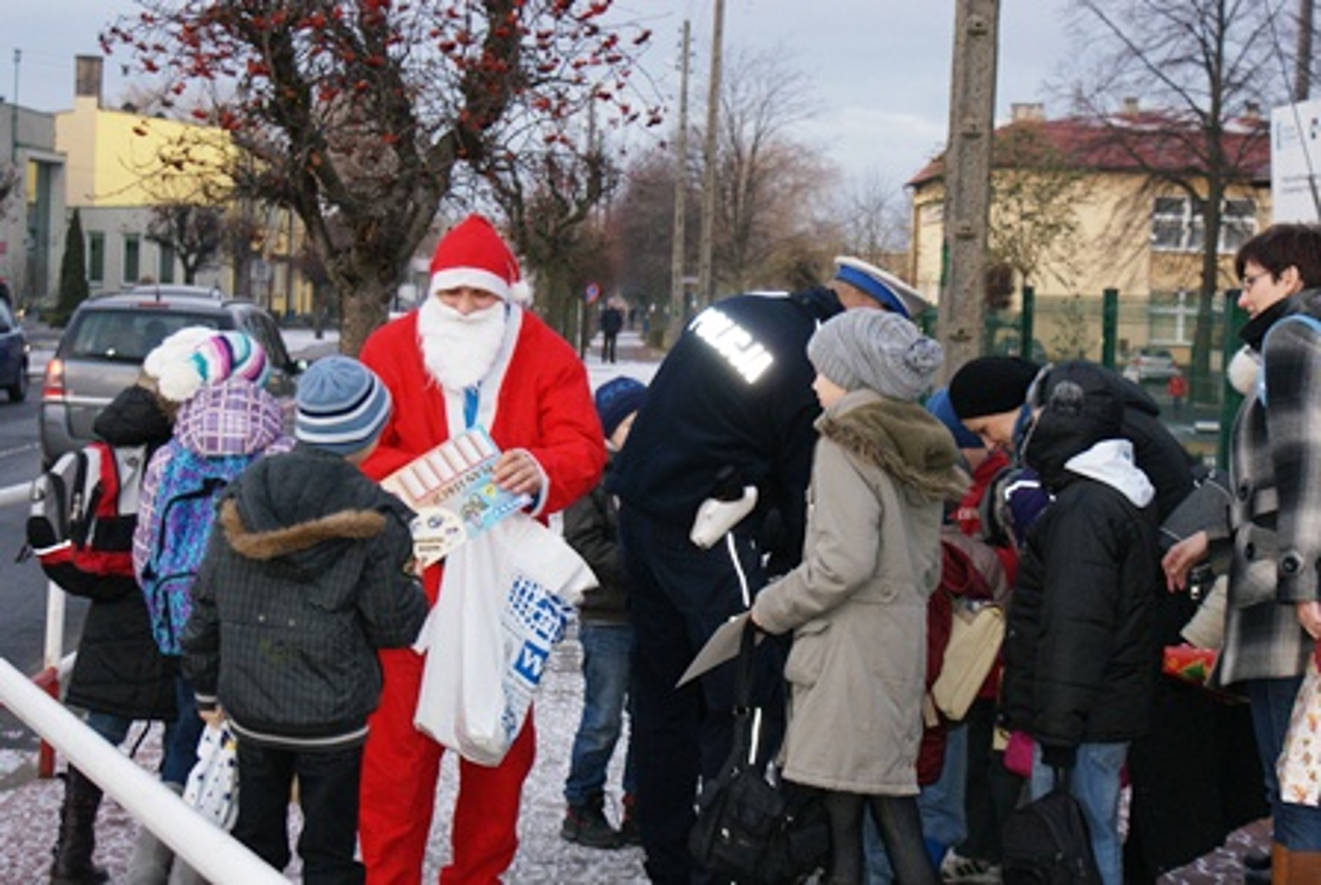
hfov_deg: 27.0
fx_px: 2756
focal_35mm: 75
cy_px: 442
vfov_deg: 18.2
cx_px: 660
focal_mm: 50
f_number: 5.6
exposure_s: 1/80
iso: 400
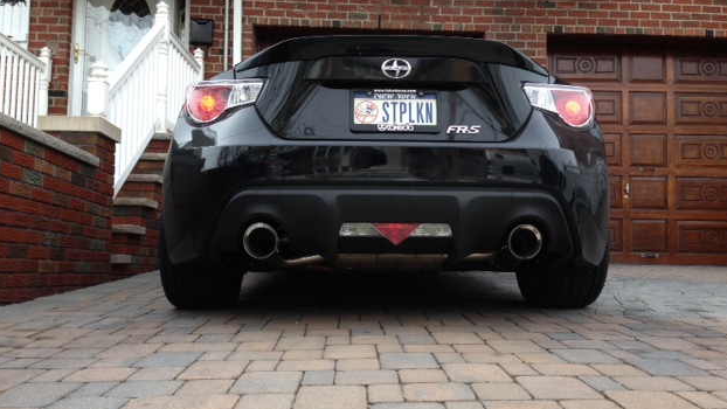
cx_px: 371
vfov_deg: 32.0
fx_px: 713
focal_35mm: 37
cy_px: 221
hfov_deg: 54.0
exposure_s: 1/251
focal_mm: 4.13
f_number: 2.4
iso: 50
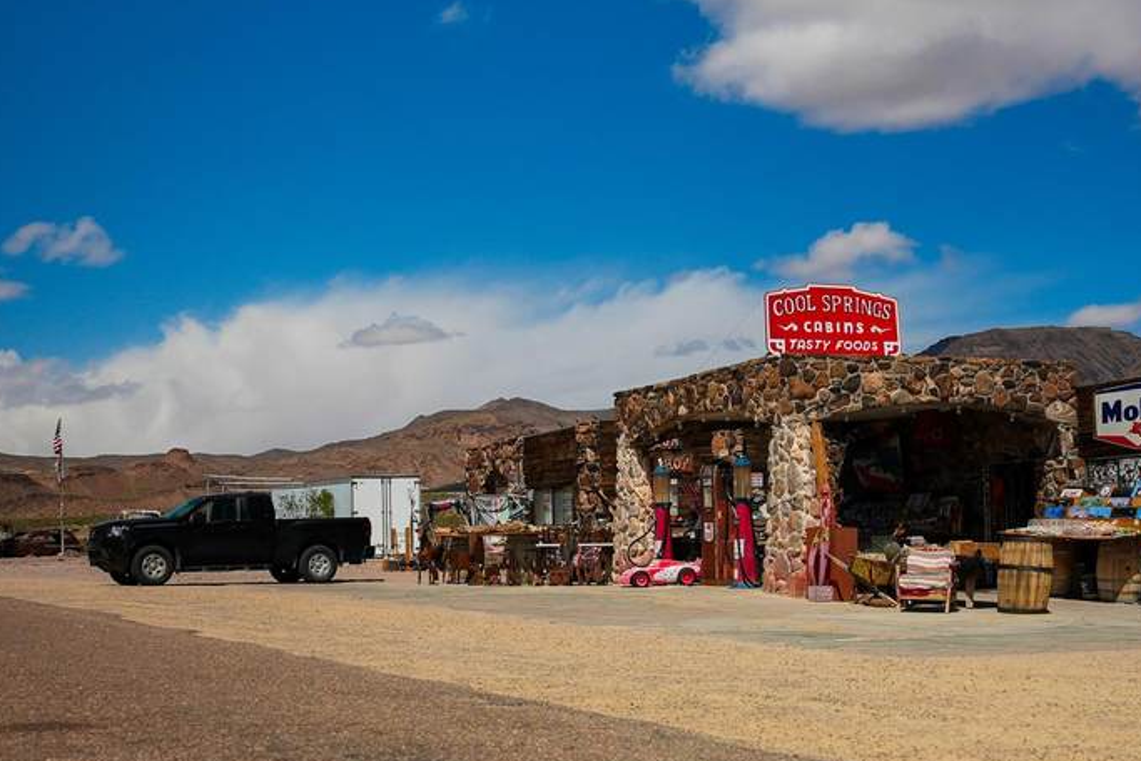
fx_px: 1427
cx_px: 630
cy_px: 485
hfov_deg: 43.5
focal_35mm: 45
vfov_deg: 29.8
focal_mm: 24
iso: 200
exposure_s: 1/160
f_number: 4
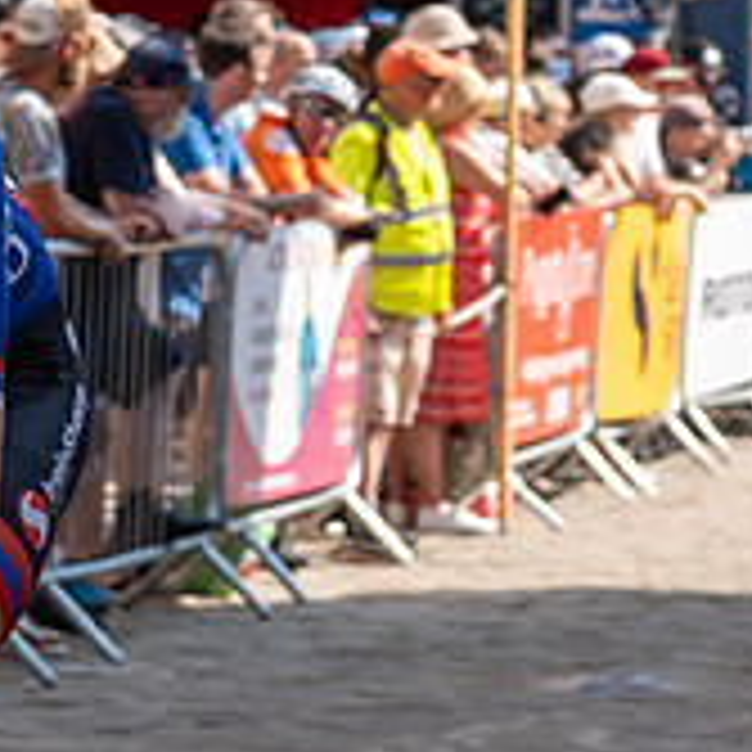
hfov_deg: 7.3
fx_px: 5899
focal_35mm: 240
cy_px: 44
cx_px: -9
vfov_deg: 7.3
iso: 100
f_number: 3.5
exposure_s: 1/500
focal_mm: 43
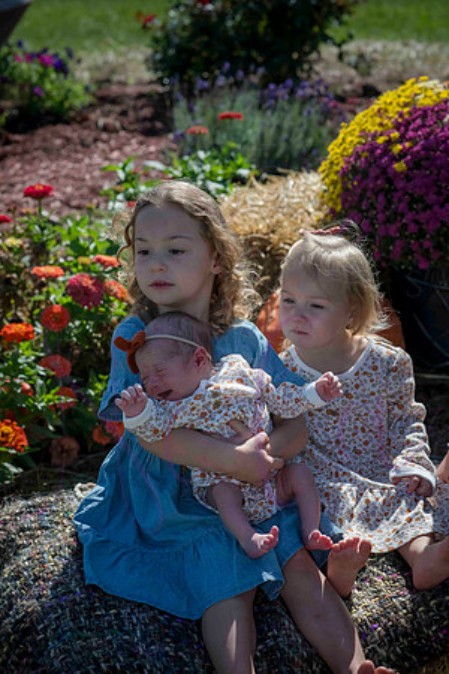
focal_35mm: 85
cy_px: 337
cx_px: 224
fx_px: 1590
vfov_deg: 23.9
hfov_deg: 16.1
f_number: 7.1
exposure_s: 1/1250
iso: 400
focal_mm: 85
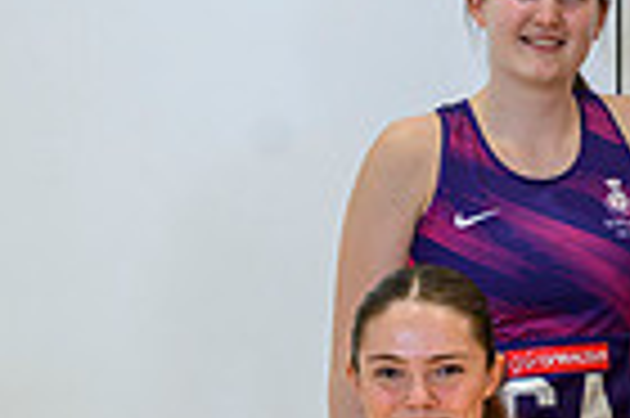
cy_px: 627
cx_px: 1228
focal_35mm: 291
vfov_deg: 4.7
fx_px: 5087
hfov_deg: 6.9
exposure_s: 1/160
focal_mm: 70
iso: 1600
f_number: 4.5
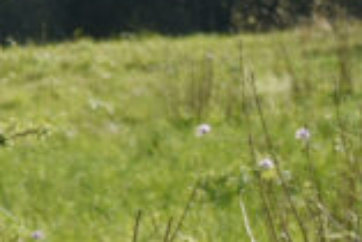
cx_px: -775
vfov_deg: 4.7
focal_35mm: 294
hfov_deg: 6.3
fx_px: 2959
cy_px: 128
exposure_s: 1/500
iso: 100
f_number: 2.8
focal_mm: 30
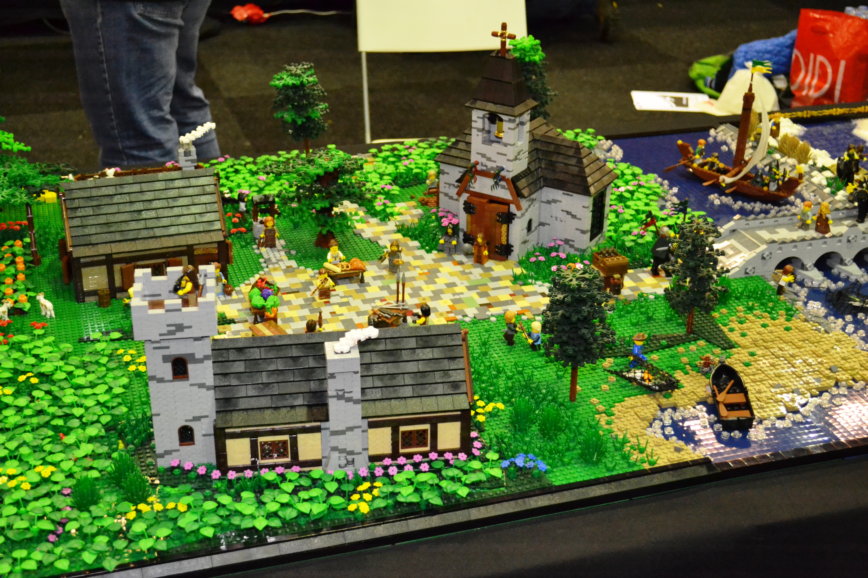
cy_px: 289
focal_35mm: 52
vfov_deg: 25.8
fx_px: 1266
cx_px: 434
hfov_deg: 37.9
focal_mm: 35
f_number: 5
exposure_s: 1/60
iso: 3200
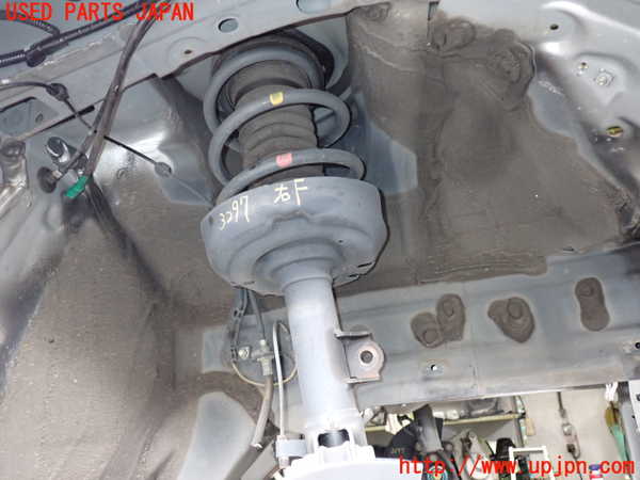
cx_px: 320
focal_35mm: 30
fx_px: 555
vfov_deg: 46.8
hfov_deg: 60.0
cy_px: 240
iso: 500
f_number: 2.3
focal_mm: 5.4
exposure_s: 1/30
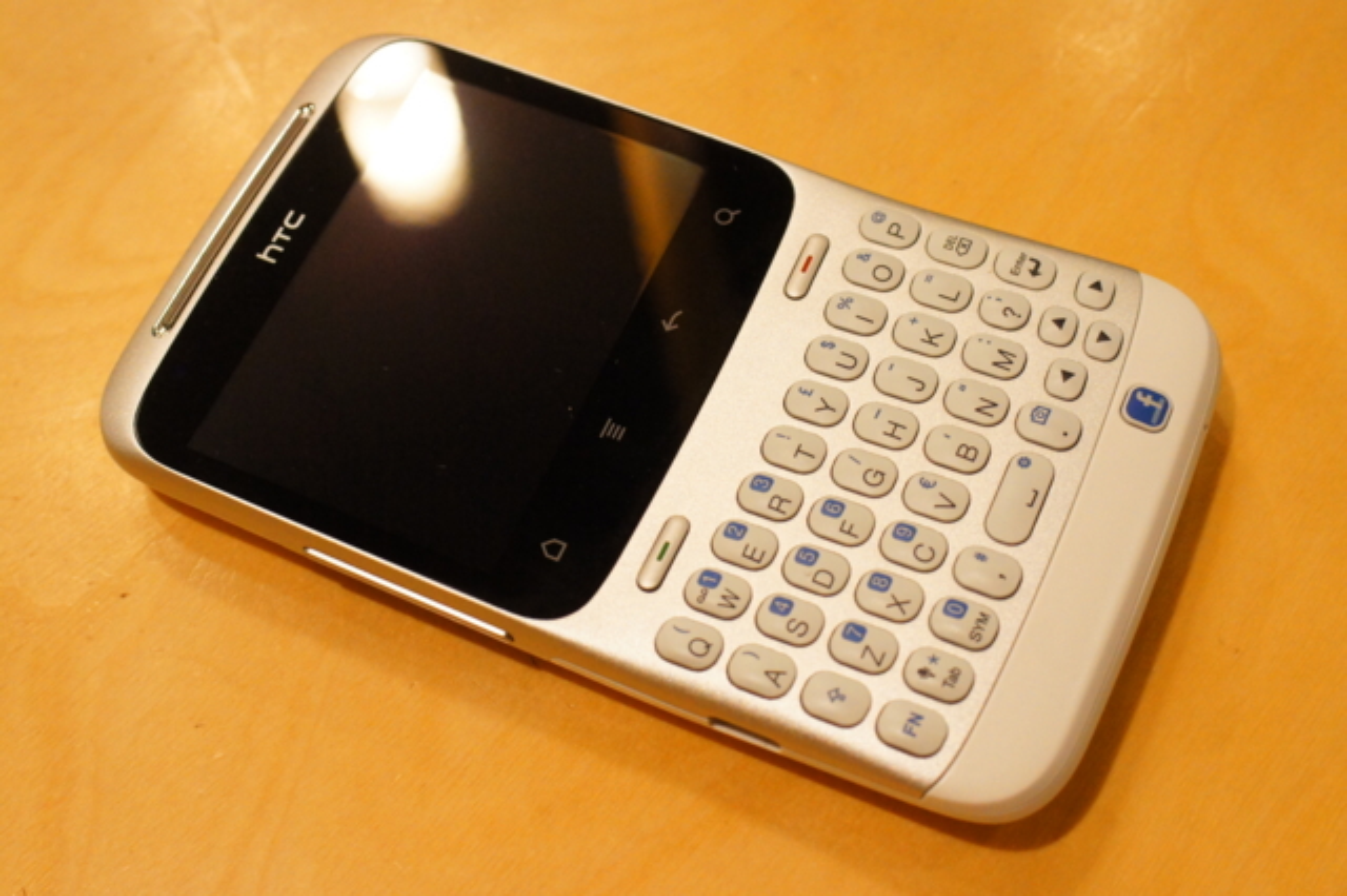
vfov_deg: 29.8
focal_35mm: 45
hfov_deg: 43.6
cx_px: 674
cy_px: 448
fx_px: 1683
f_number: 8
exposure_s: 1/15
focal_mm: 30
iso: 1600
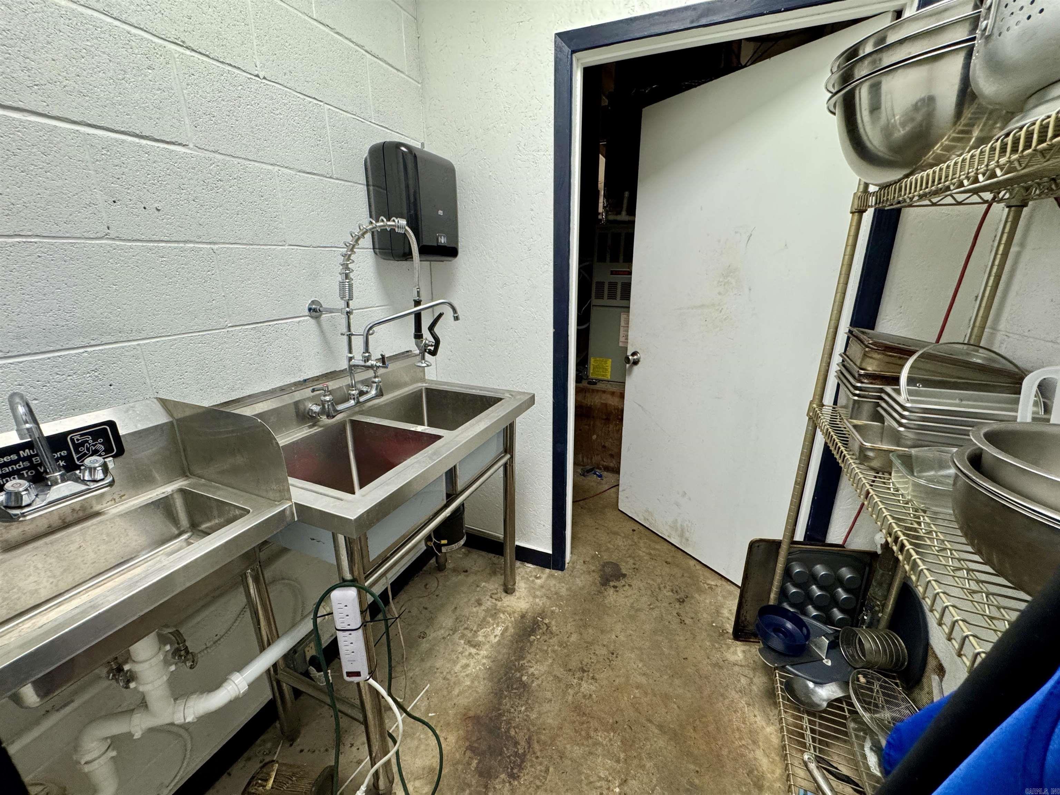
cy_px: 398
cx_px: 530
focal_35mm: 14
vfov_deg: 85.7
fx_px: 429
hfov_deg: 102.1
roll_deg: -0.4
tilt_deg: -18.0
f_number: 2.2
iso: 250
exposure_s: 1/120
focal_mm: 2.22
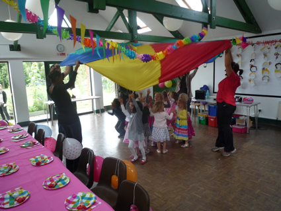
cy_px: 106
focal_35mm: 25
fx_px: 203
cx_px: 140
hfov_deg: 69.4
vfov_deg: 54.9
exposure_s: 1/40
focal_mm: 4.4
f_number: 2.8
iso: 100
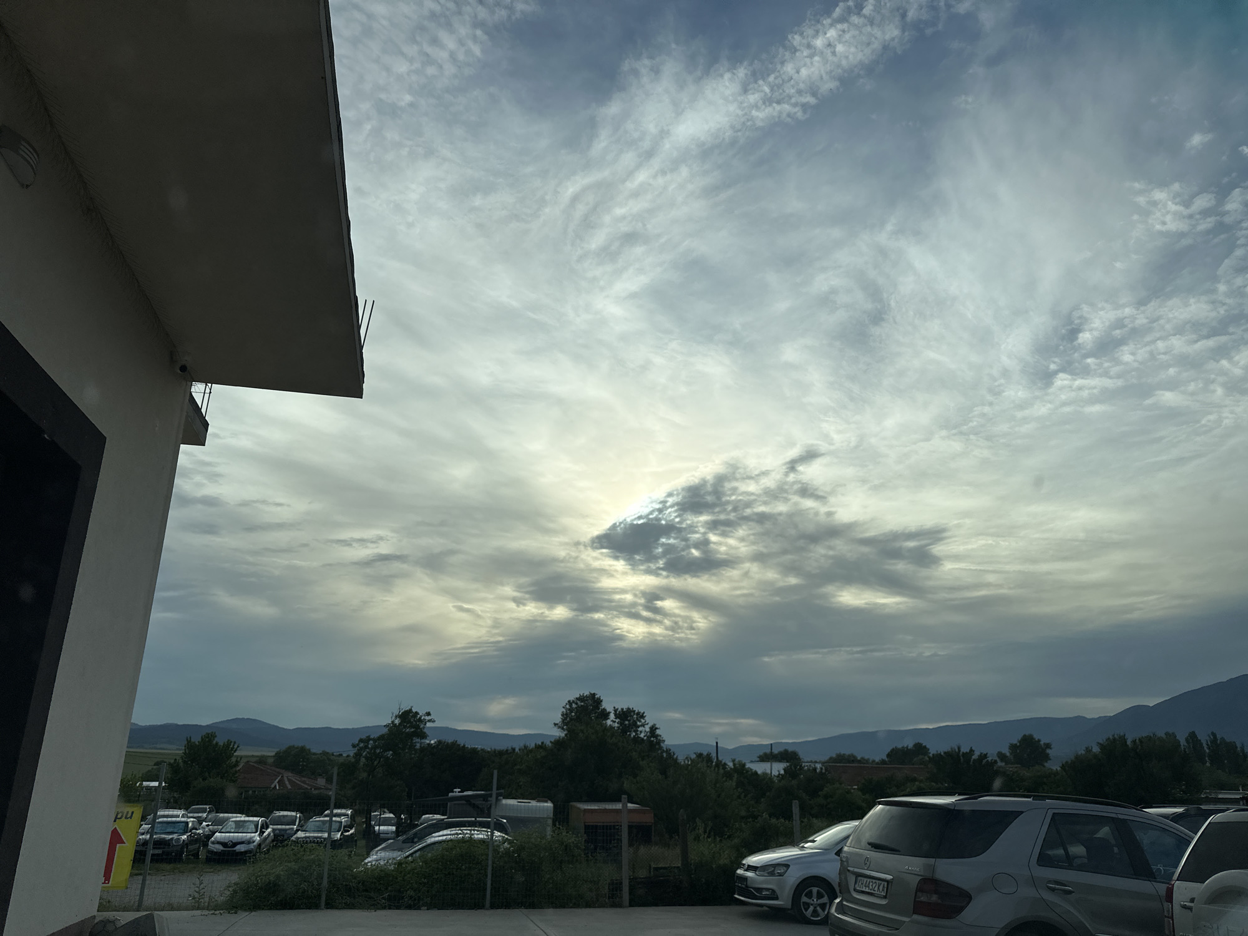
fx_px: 865
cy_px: 468
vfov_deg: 56.8
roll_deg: -0.8
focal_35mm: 24
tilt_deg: +18.4
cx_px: 624
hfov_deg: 71.6
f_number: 1.78
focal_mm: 6.86
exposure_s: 1/10753
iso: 80
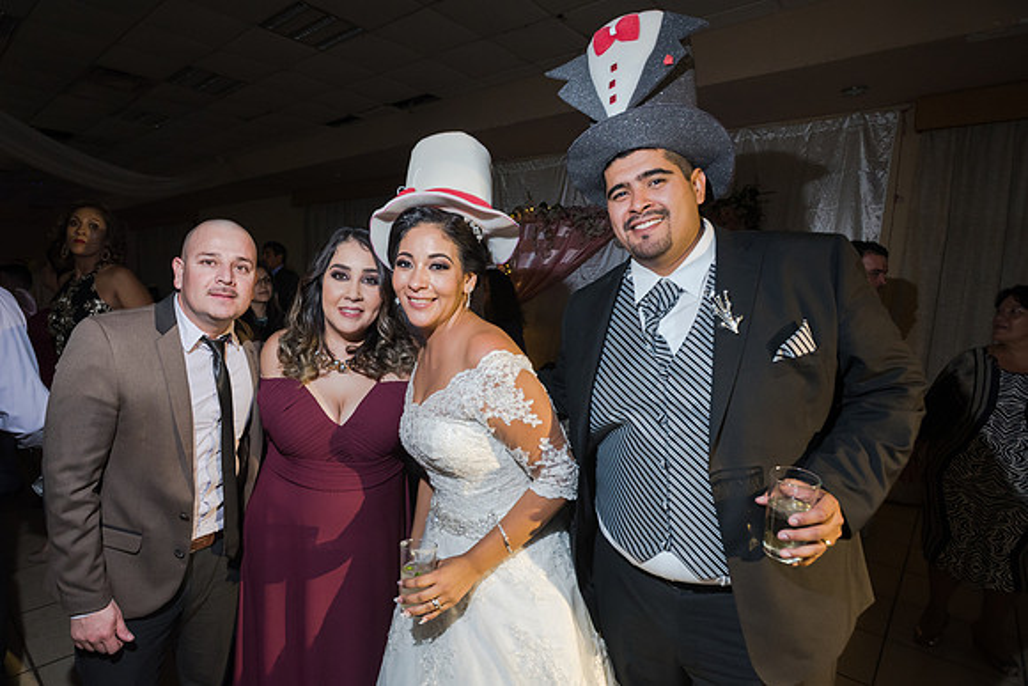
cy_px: 347
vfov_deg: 63.3
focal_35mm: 19
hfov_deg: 84.9
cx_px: 442
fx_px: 557
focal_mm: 17
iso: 1600
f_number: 3.5
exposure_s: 1/100
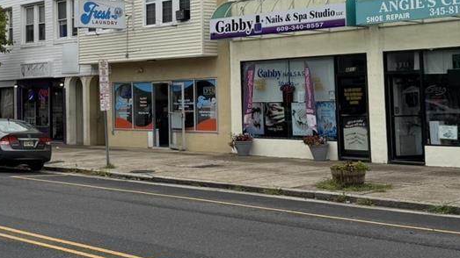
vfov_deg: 18.6
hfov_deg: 32.4
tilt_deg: +3.6
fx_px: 781
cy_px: 39
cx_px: 133
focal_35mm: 64
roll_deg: +0.2
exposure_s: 1/5348
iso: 80
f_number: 1.78
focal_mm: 6.76
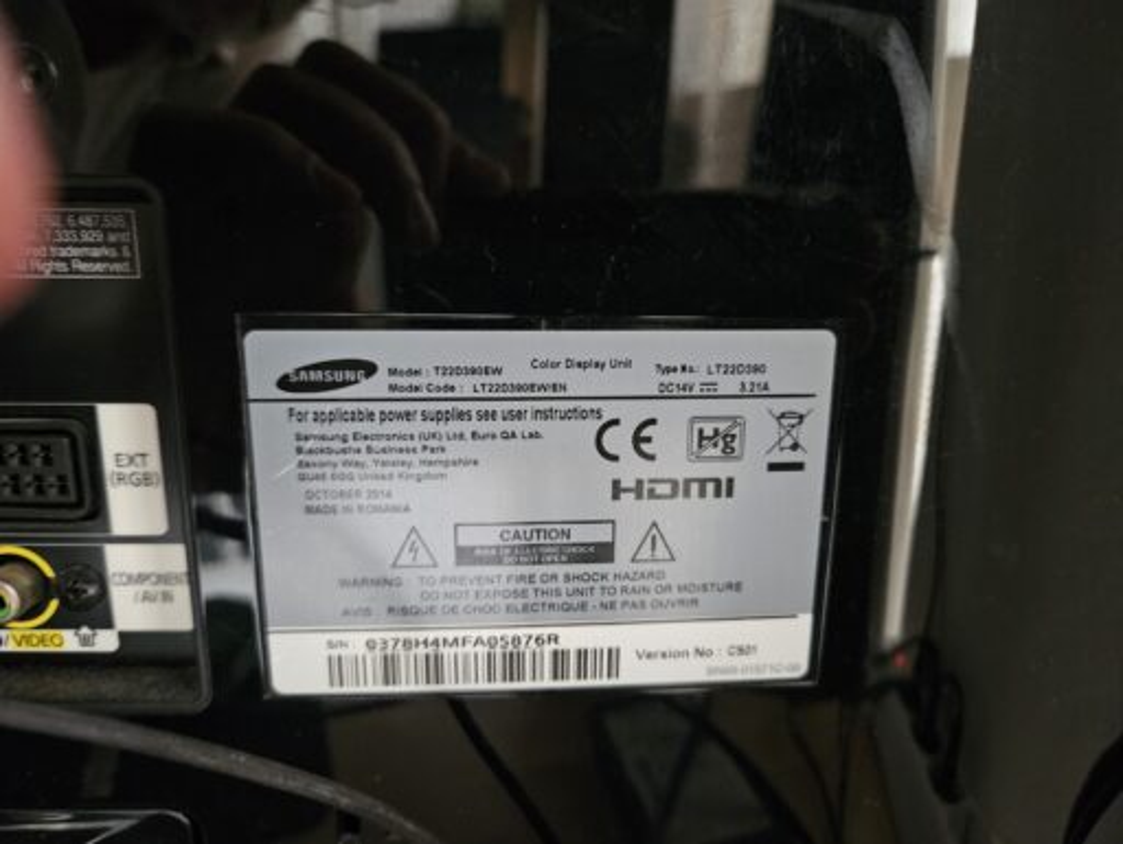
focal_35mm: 23
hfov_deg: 73.9
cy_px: 422
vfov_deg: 59.0
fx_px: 747
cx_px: 562
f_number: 1.8
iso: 800
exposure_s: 1/25
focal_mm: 5.4
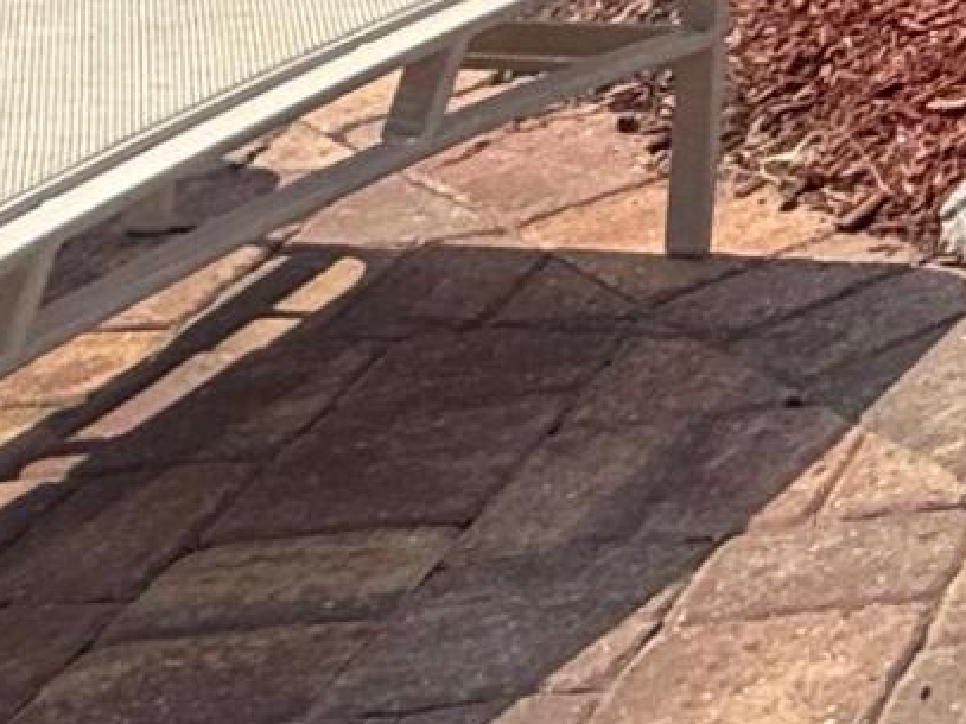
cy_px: -990
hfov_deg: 13.0
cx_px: 2532
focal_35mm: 99
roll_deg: -1.2
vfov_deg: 12.1
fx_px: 2762
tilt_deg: -3.0
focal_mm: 2.22
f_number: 2.2
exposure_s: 1/1431
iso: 64
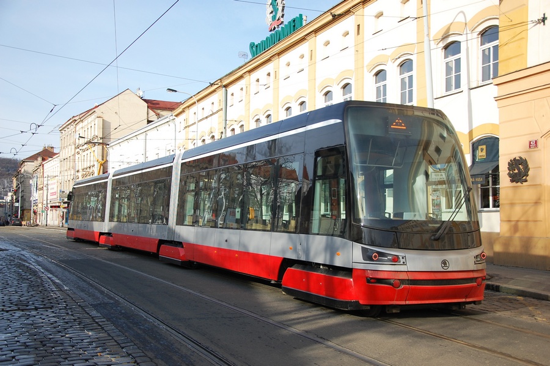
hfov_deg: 49.6
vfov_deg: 34.1
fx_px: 595
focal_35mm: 39
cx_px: 275
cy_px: 183
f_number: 4
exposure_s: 1/1000
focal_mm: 26
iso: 220
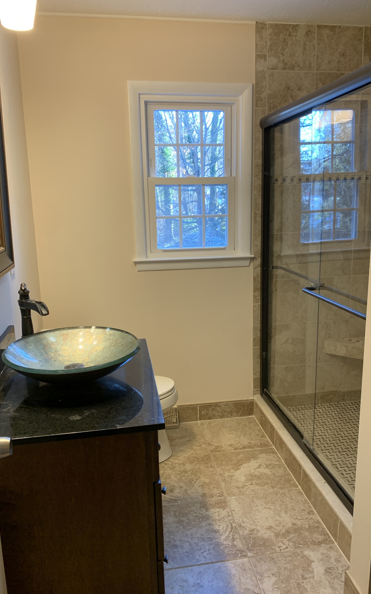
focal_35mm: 28
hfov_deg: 44.5
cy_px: 301
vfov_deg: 66.5
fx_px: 453
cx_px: 197
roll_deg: -0.1
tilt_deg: -9.4
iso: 100
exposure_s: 1/60
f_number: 1.8
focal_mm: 4.25
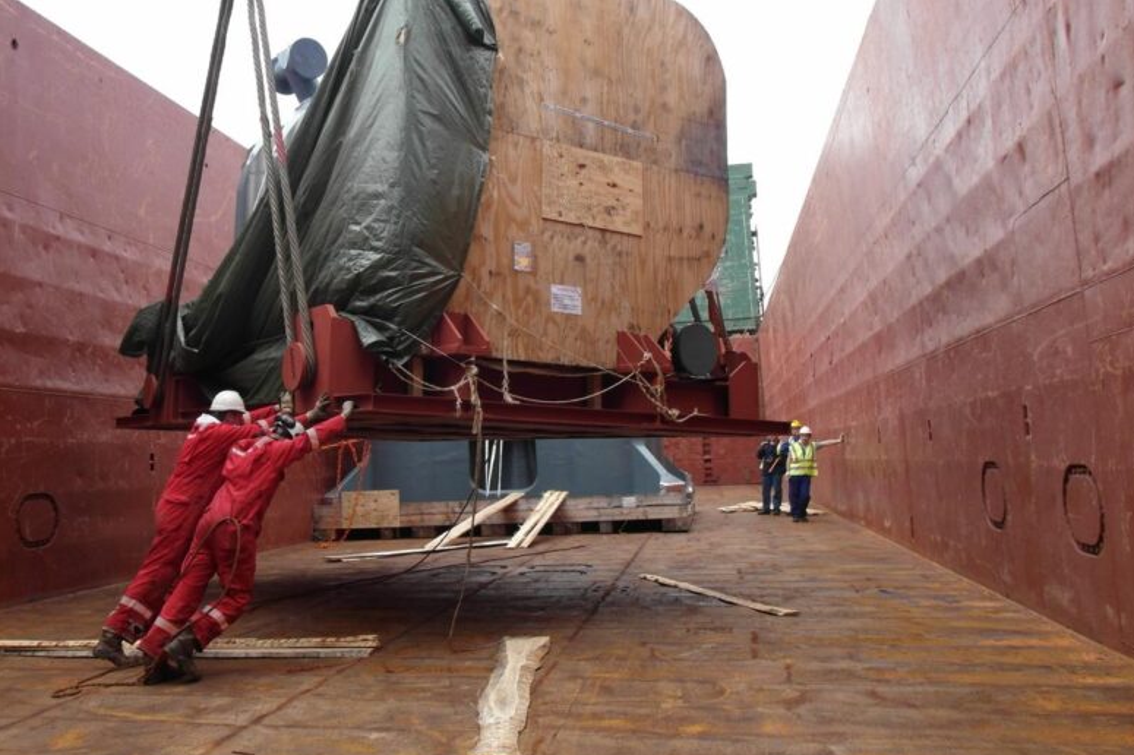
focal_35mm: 33
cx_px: 418
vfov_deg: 39.5
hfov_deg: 56.5
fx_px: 1039
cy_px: 256
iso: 80
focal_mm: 5.2
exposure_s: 1/125
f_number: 3.4
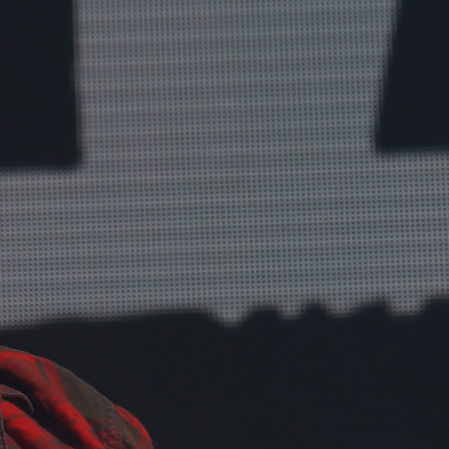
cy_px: 899
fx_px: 10155
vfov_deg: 2.5
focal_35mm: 692
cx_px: -147
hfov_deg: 2.5
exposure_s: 1/640
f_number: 8
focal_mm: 105
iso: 100
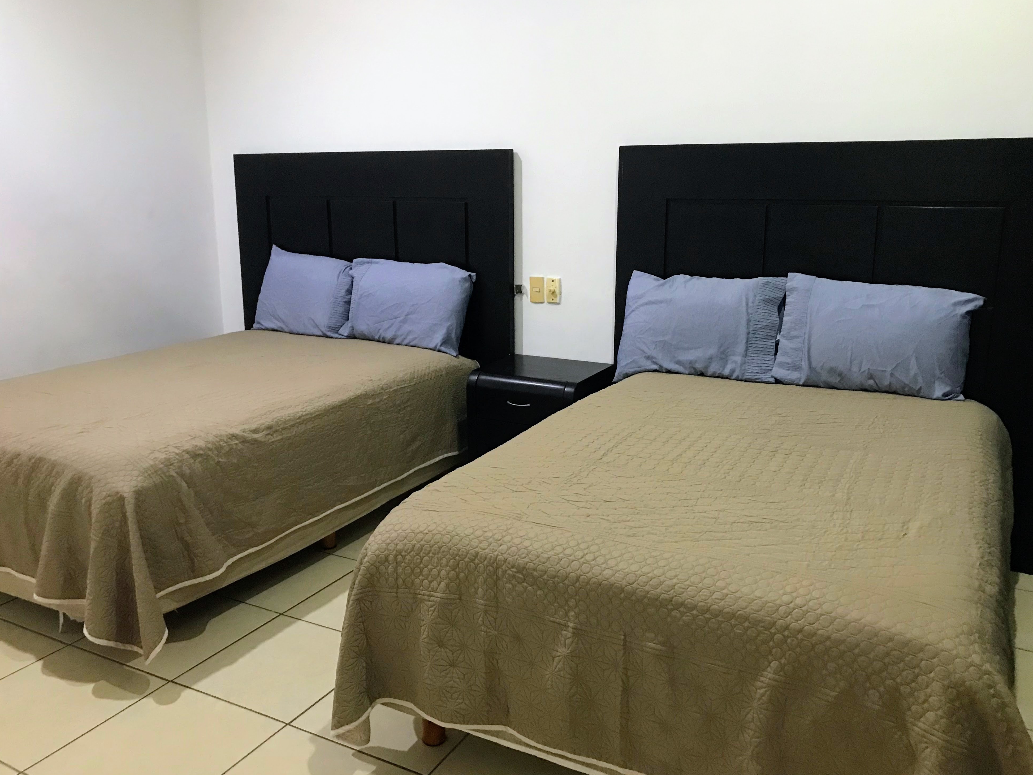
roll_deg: +0.5
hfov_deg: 61.7
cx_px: 529
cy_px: 376
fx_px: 865
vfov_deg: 48.2
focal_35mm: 29
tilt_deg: -12.5
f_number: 1.8
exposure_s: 1/12
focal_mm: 3.99
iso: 100
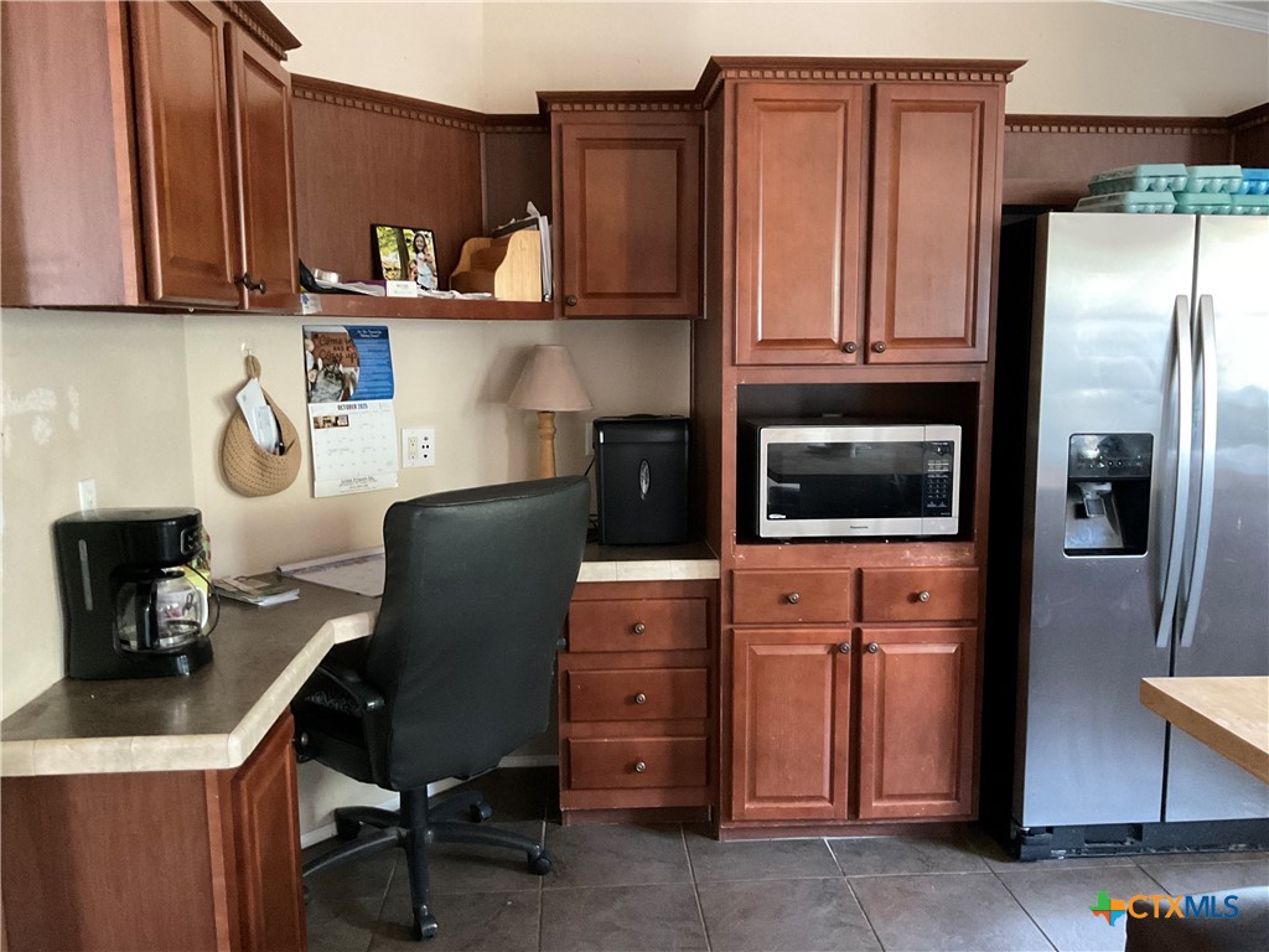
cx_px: 634
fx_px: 1063
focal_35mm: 29
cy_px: 476
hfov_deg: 61.7
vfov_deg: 48.2
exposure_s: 1/30
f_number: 1.8
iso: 500
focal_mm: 3
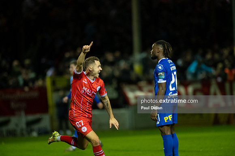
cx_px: 118
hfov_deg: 6.9
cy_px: 78
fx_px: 1957
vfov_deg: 4.6
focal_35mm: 300
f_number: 2.8
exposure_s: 1/1250
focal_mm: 300
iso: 8000
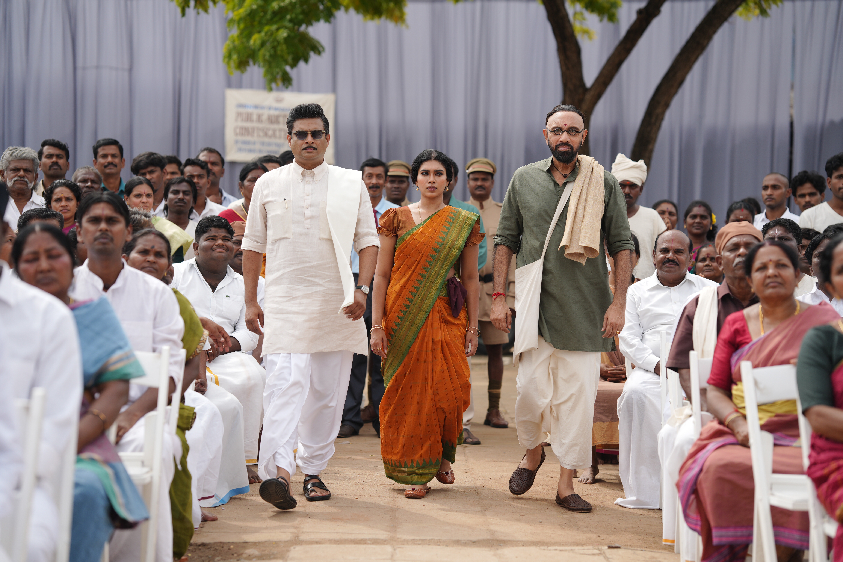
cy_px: 281
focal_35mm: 85
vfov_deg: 16.1
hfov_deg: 23.9
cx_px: 422
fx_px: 1990
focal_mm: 85
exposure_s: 1/1250
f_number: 2.5
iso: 100
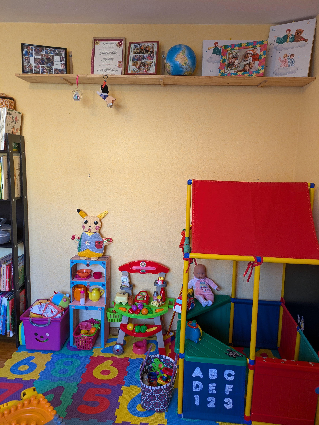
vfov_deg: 69.4
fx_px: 307
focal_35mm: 25
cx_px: 160
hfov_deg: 54.9
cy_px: 212
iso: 153
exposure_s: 1/25
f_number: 1.89
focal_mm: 5.43
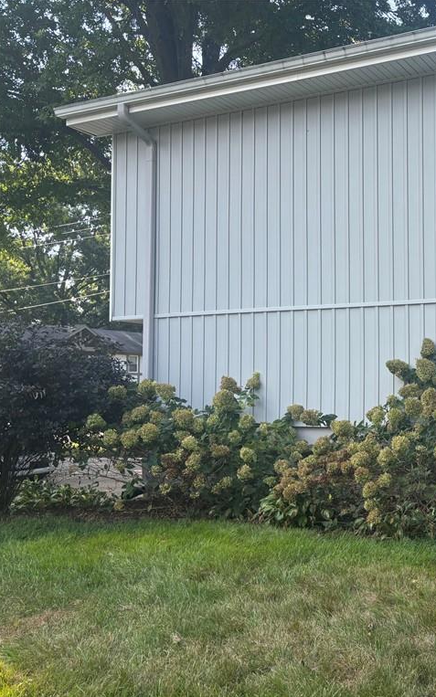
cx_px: 463
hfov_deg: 31.1
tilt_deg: +3.0
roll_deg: +0.6
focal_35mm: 37
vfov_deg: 52.7
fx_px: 703
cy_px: 348
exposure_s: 1/711
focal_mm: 5.96
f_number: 1.6
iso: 50
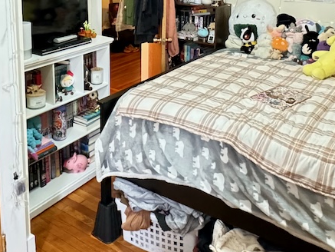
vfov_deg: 32.8
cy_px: 12
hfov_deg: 45.8
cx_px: 168
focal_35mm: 41
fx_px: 397
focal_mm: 2.22
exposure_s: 1/40
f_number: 2.2
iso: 1250
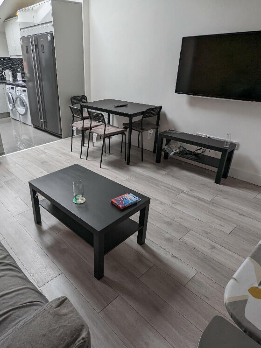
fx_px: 221
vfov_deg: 76.4
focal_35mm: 22
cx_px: 93
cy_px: 173
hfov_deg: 60.0
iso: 49
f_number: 2.2
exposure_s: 1/42.9
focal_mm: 2.35
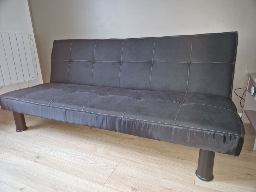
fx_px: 170
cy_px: 96
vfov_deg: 58.9
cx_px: 128
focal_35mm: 23
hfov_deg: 73.9
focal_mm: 5.4
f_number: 1.8
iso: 1696
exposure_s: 1/8
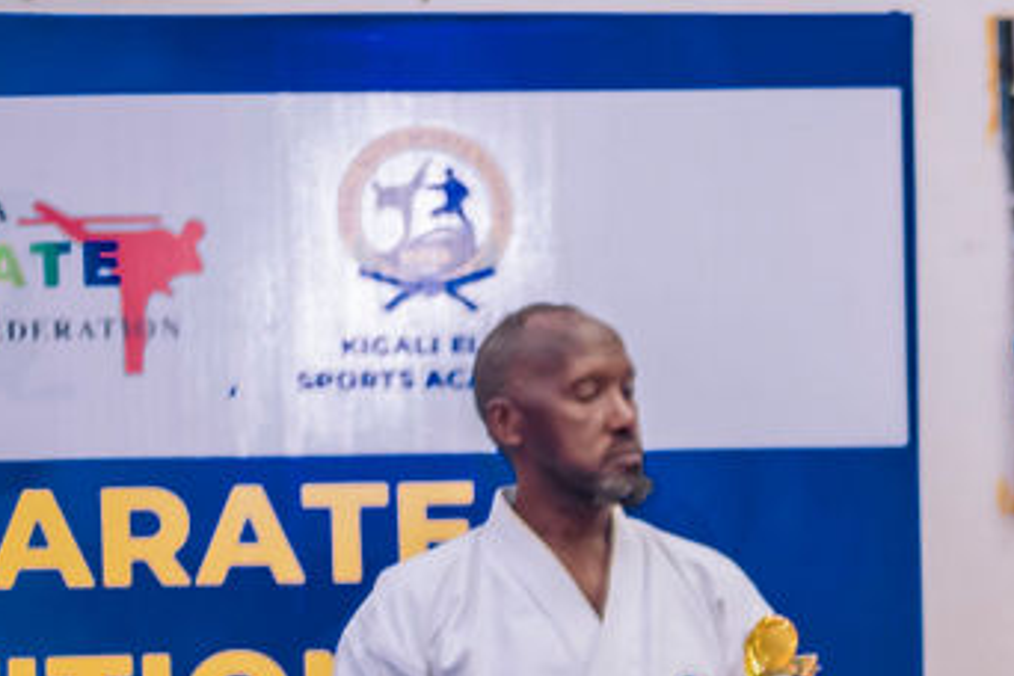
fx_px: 5943
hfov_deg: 9.6
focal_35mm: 211
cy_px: 971
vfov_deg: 6.4
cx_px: 1378
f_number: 1.8
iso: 320
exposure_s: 1/60
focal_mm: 50
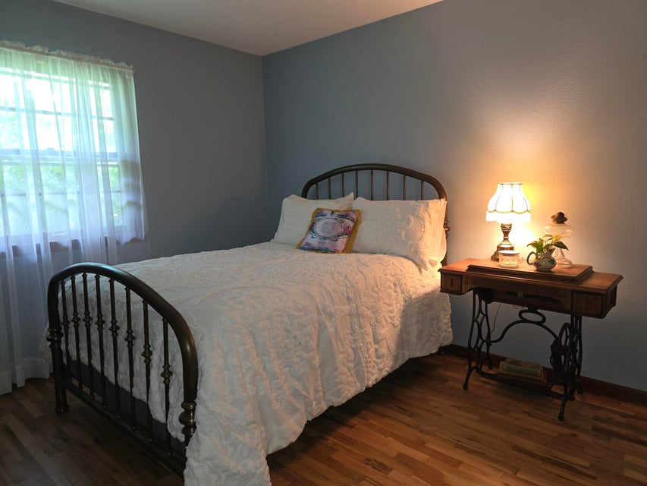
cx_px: 324
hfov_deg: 73.9
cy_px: 243
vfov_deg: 58.9
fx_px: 430
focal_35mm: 23
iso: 100
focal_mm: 6.3
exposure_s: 1/24
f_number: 1.7
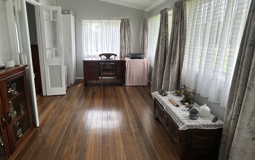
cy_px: 64
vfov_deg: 61.7
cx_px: 107
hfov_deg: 87.3
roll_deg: +0.3
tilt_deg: -10.6
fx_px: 132
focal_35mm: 19
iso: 100
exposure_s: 1/99
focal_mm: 2.22
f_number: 2.2
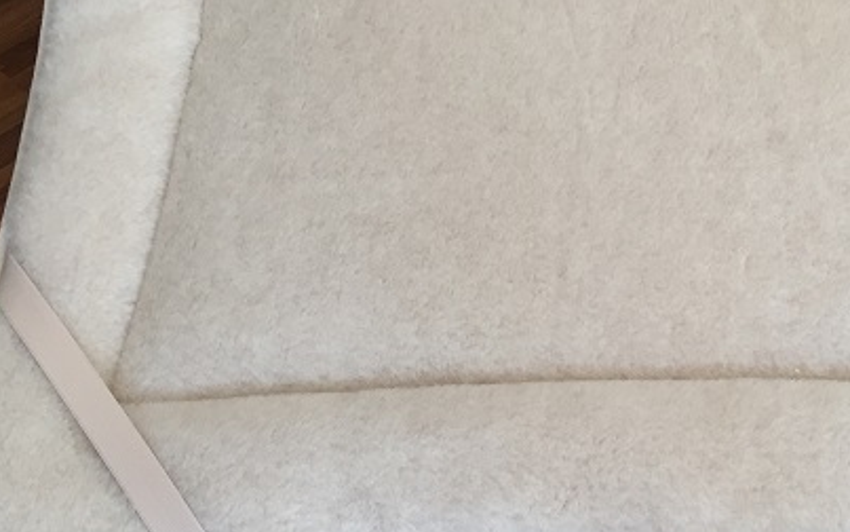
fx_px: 1413
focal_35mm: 61
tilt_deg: -52.2
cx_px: 652
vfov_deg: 21.3
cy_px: 308
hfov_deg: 32.7
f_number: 2.2
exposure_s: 1/33
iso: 32
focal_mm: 4.15
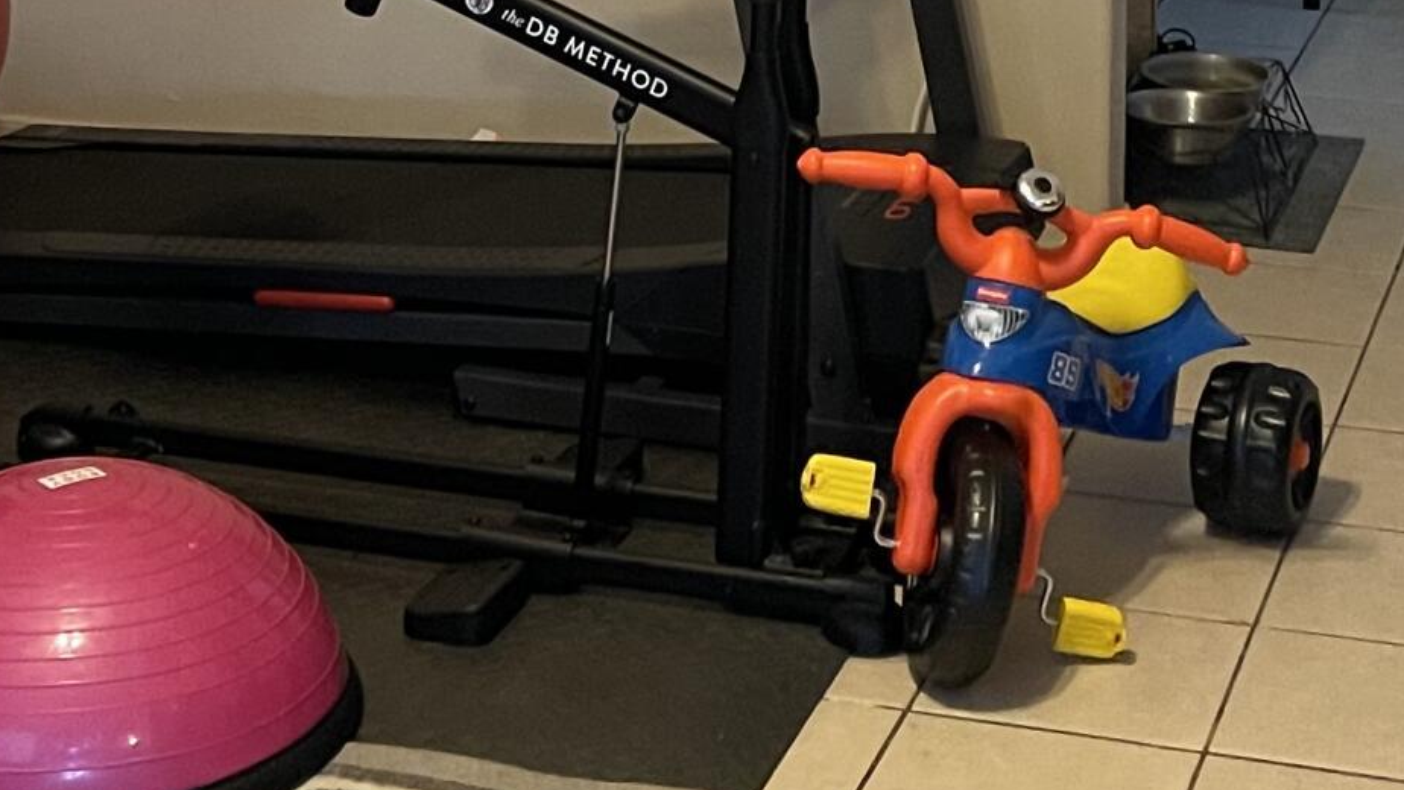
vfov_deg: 12.0
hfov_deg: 23.2
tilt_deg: -4.4
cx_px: 778
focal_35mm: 92
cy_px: -688
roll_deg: -0.1
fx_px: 3425
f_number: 1.6
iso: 500
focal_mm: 5.1
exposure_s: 1/40
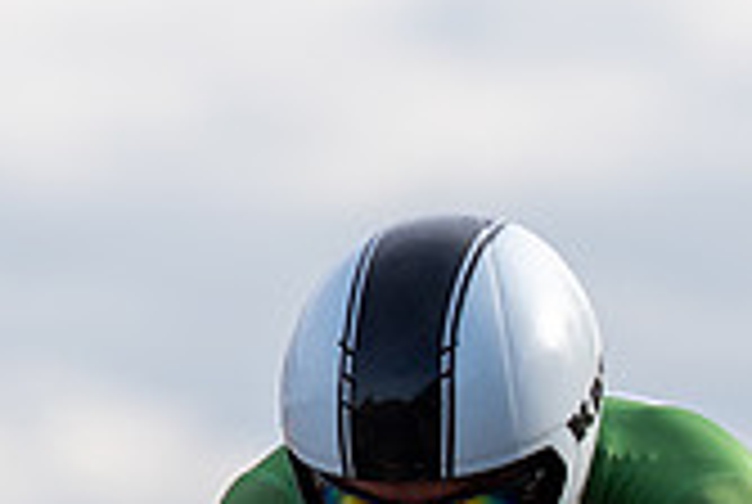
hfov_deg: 2.9
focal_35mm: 716
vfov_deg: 1.9
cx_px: 74
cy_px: 589
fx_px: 14983
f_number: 4
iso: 100
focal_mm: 163
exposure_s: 1/800
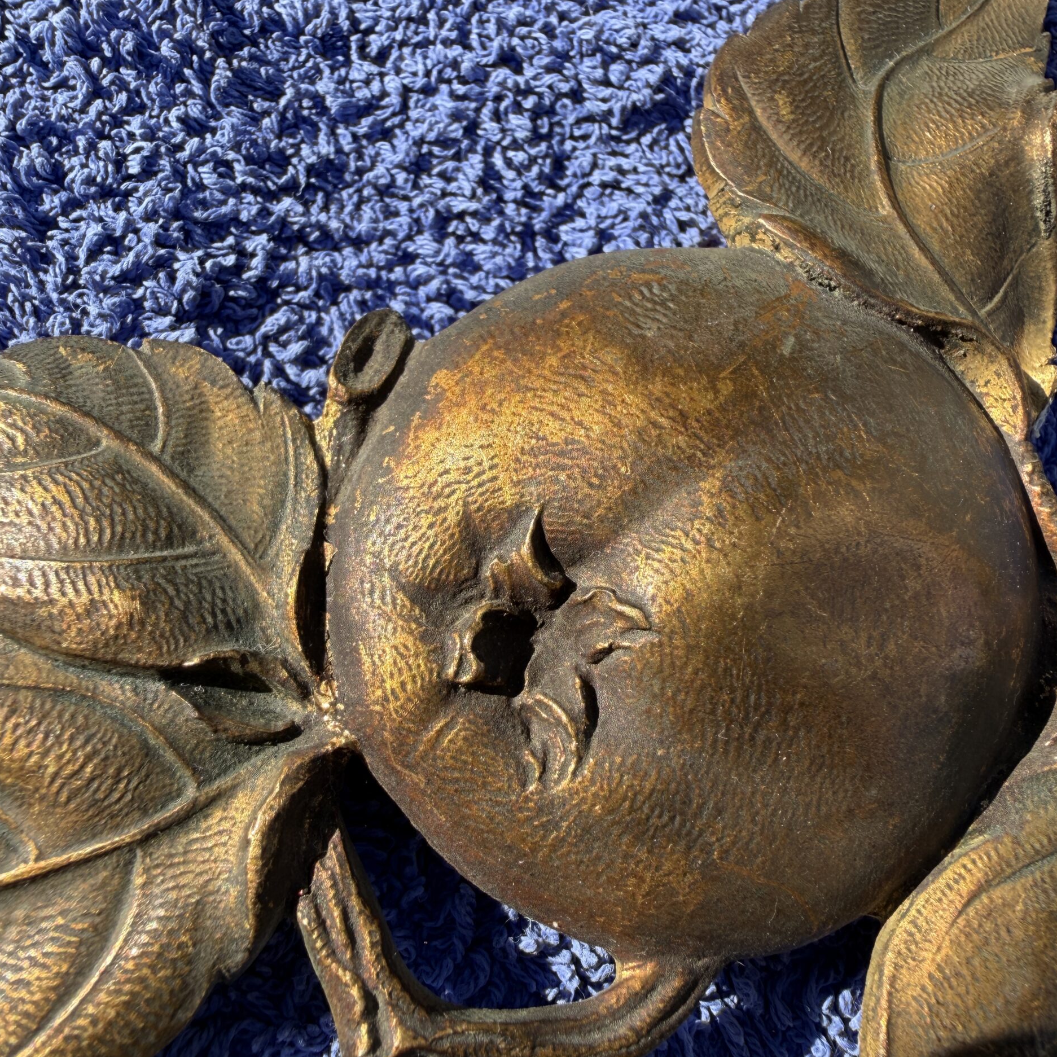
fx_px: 1002
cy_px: 566
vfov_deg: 55.6
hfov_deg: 55.6
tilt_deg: -69.3
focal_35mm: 29
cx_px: 539
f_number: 2.2
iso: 32
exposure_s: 1/777
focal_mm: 2.22
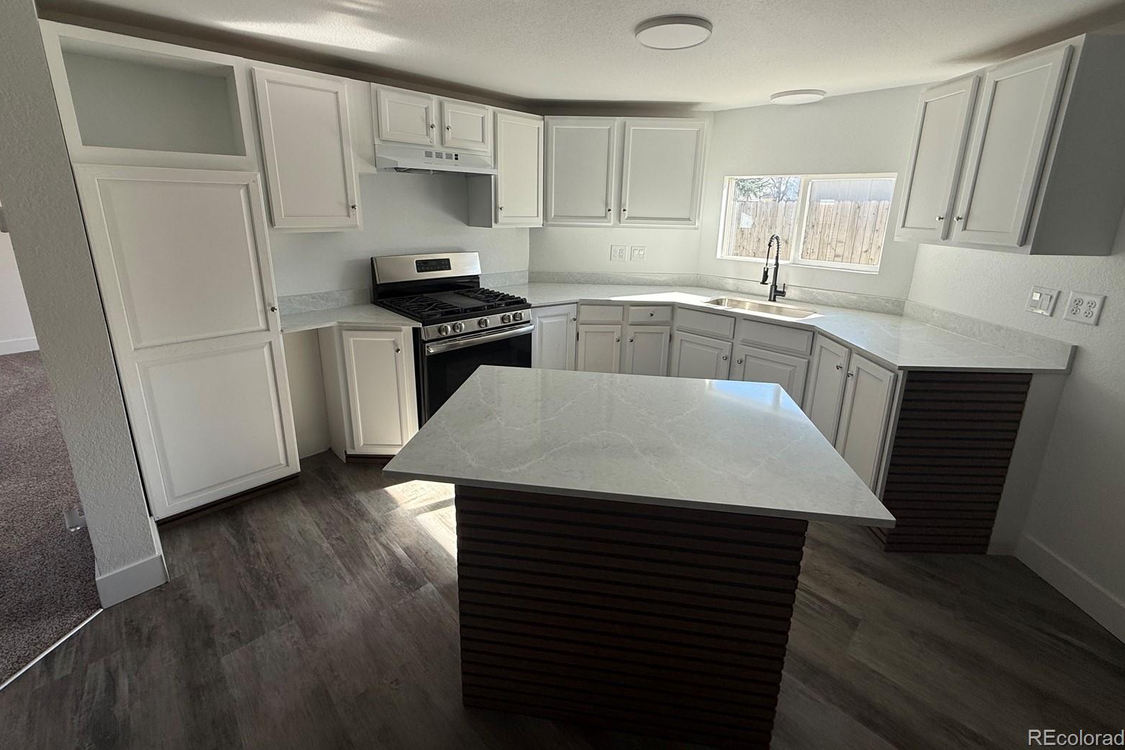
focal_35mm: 15
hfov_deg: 100.4
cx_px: 566
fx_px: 469
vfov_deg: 76.8
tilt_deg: -13.0
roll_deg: -1.0
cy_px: 318
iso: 64
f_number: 2.2
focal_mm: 2.22
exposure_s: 1/191
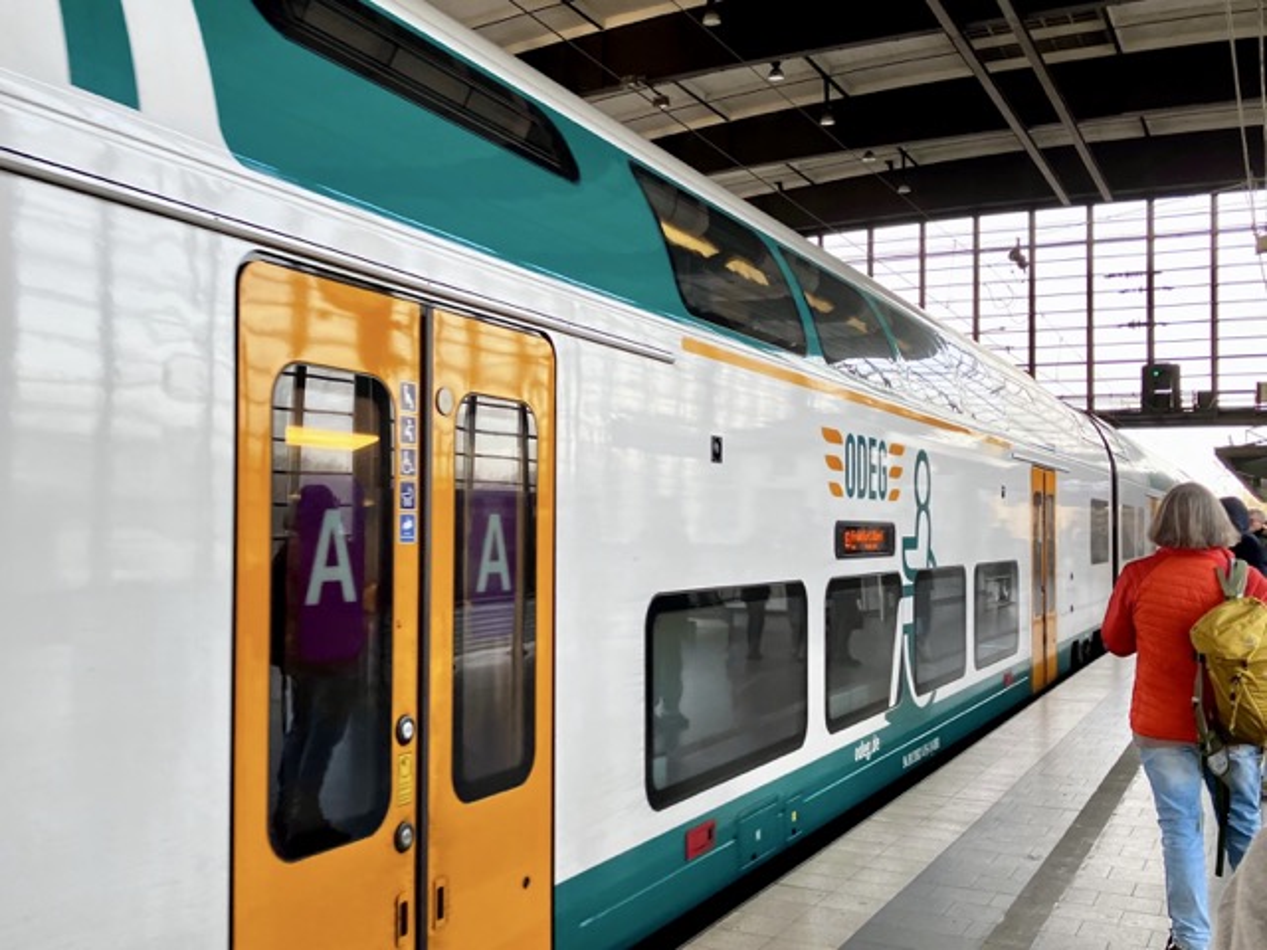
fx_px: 1025
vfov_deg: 49.7
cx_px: 634
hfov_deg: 63.4
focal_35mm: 28
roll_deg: -2.2
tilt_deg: +3.5
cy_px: 475
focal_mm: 3.99
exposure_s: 1/82
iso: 25
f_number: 1.8
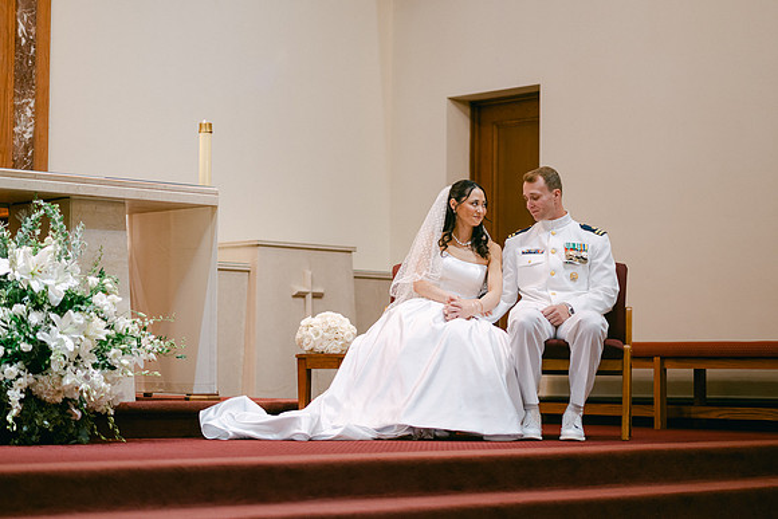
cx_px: 389
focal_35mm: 86
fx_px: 1849
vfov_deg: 16.0
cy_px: 260
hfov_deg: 23.8
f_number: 1.8
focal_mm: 85
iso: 400
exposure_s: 1/125
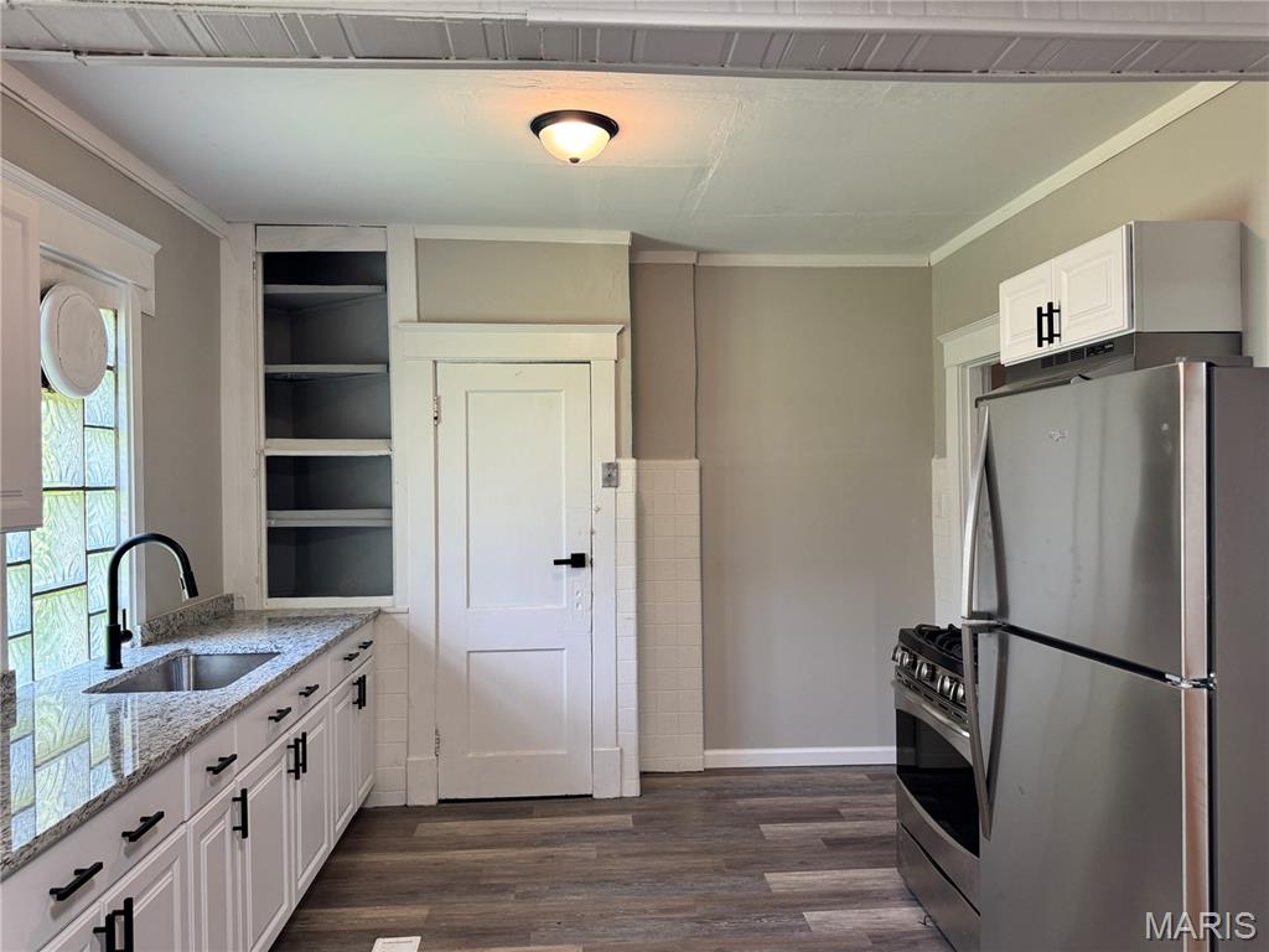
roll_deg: +0.0
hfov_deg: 71.6
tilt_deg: +0.3
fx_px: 880
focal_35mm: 24
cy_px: 476
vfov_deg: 56.8
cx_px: 634
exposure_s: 1/60
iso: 125
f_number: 1.78
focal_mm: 6.76
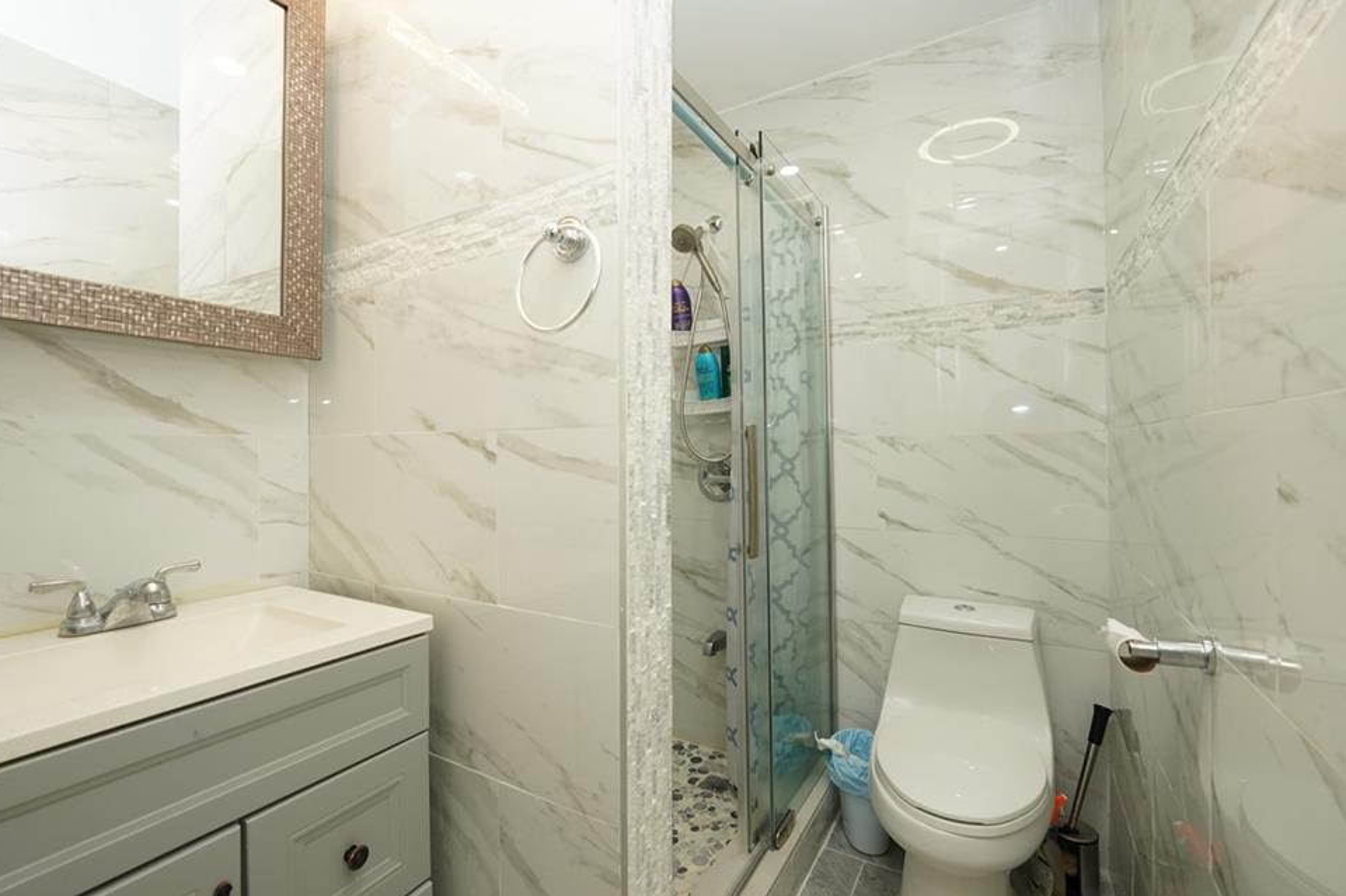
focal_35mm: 16
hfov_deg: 96.7
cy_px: 444
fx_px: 598
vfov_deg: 73.7
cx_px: 655
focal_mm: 10
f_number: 4.5
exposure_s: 1/125
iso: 640
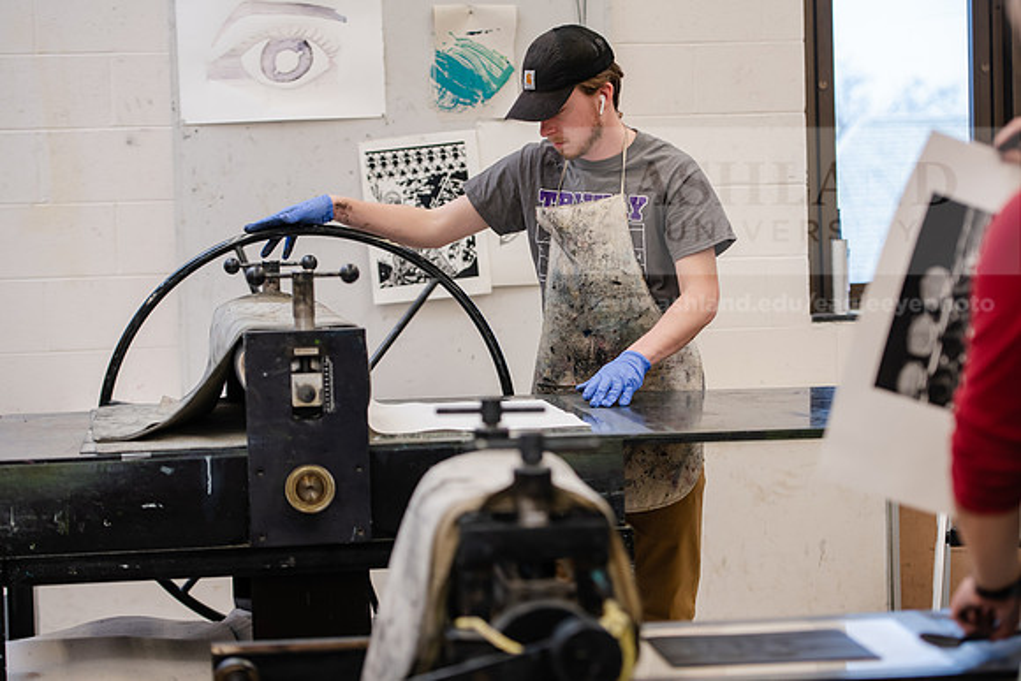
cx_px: 510
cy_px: 340
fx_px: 2326
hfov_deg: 24.8
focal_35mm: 82
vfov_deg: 16.7
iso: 500
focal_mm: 82
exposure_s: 1/200
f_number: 3.2
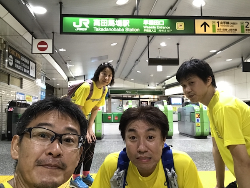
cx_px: 125
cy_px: 94
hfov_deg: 56.8
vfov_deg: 44.2
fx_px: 231
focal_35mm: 32
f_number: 2.2
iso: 160
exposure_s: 1/33
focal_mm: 2.87
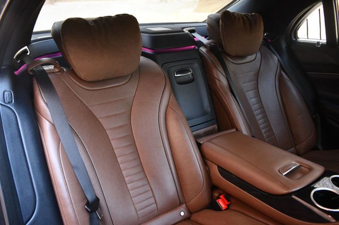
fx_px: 282
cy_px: 112
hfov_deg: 62.0
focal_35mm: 30
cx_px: 170
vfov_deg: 43.6
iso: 1600
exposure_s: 1/125
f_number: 3.5
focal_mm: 20
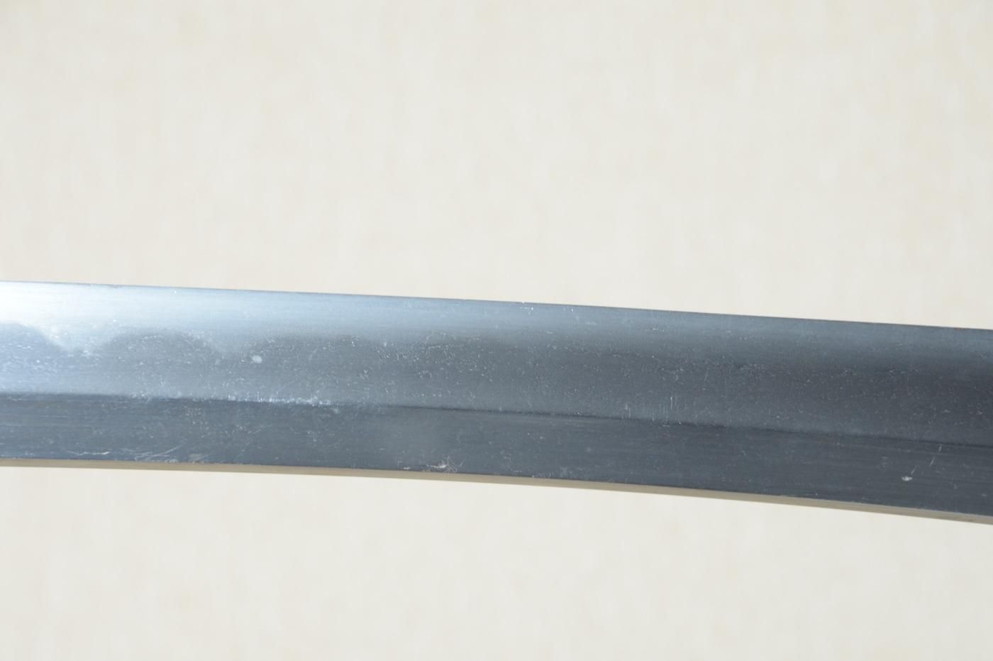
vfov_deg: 8.7
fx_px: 4341
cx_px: 496
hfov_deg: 13.1
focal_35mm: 158
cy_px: 330
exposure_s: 1/1.6
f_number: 11
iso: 400
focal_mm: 105
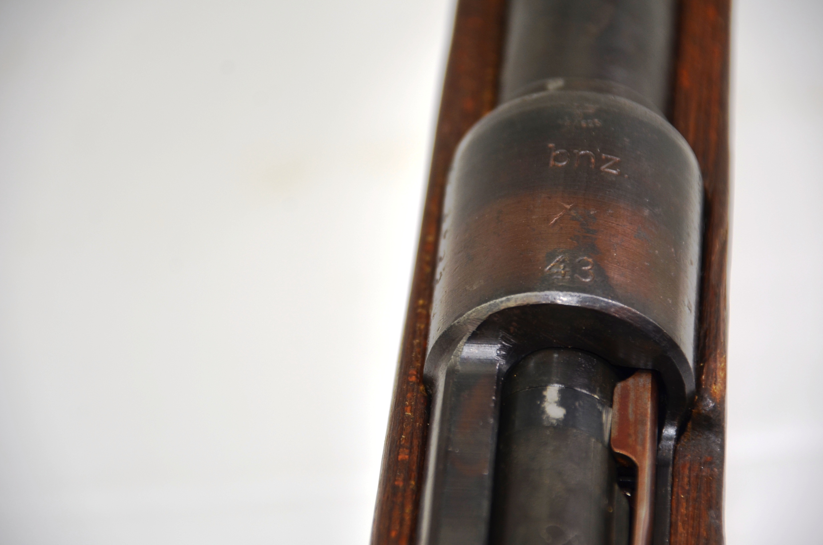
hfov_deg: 10.2
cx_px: 412
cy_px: 272
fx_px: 4620
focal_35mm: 202
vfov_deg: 6.8
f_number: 5.6
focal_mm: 135
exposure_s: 1/160
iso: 200
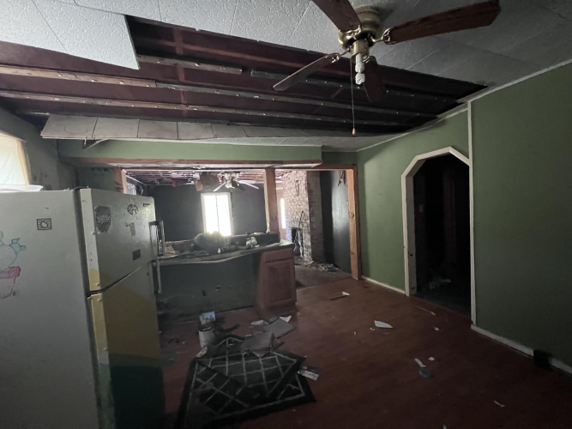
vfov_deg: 89.9
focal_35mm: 13
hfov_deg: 106.2
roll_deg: +4.7
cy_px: 214
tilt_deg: -4.3
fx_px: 215
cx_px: 286
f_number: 1.8
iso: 1250
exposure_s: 1/41
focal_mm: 1.57
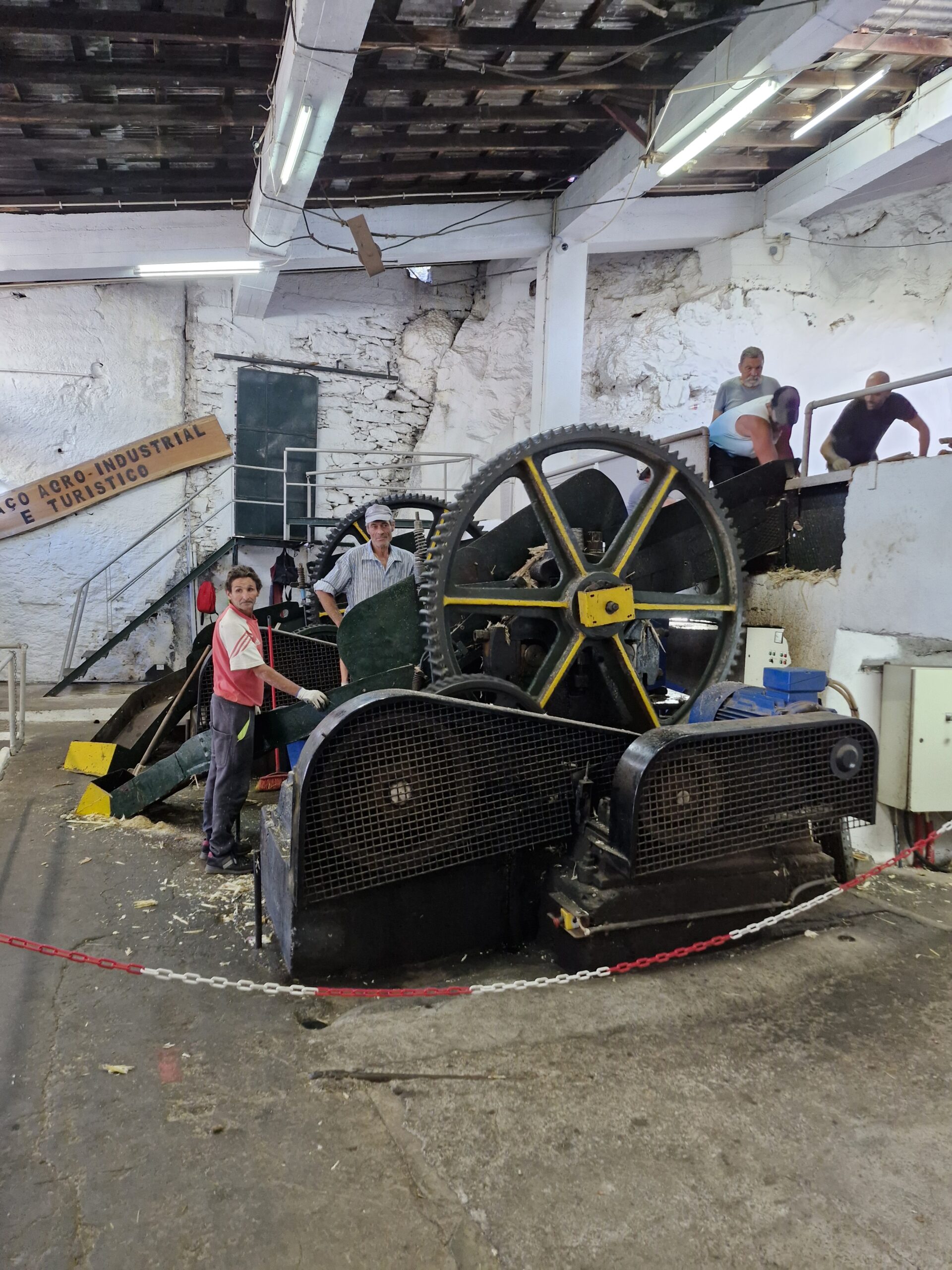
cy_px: 635
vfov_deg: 73.9
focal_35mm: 23
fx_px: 843
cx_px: 476
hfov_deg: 58.9
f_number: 1.8
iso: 500
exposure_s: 1/100
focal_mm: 5.54
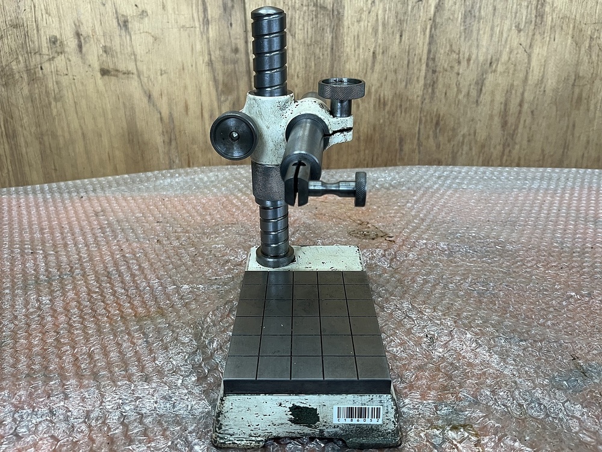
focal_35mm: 26
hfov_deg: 67.3
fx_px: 452
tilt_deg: -27.8
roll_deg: +0.4
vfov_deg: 53.1
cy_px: 226
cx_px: 301
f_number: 1.6
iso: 125
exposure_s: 1/92
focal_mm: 5.1
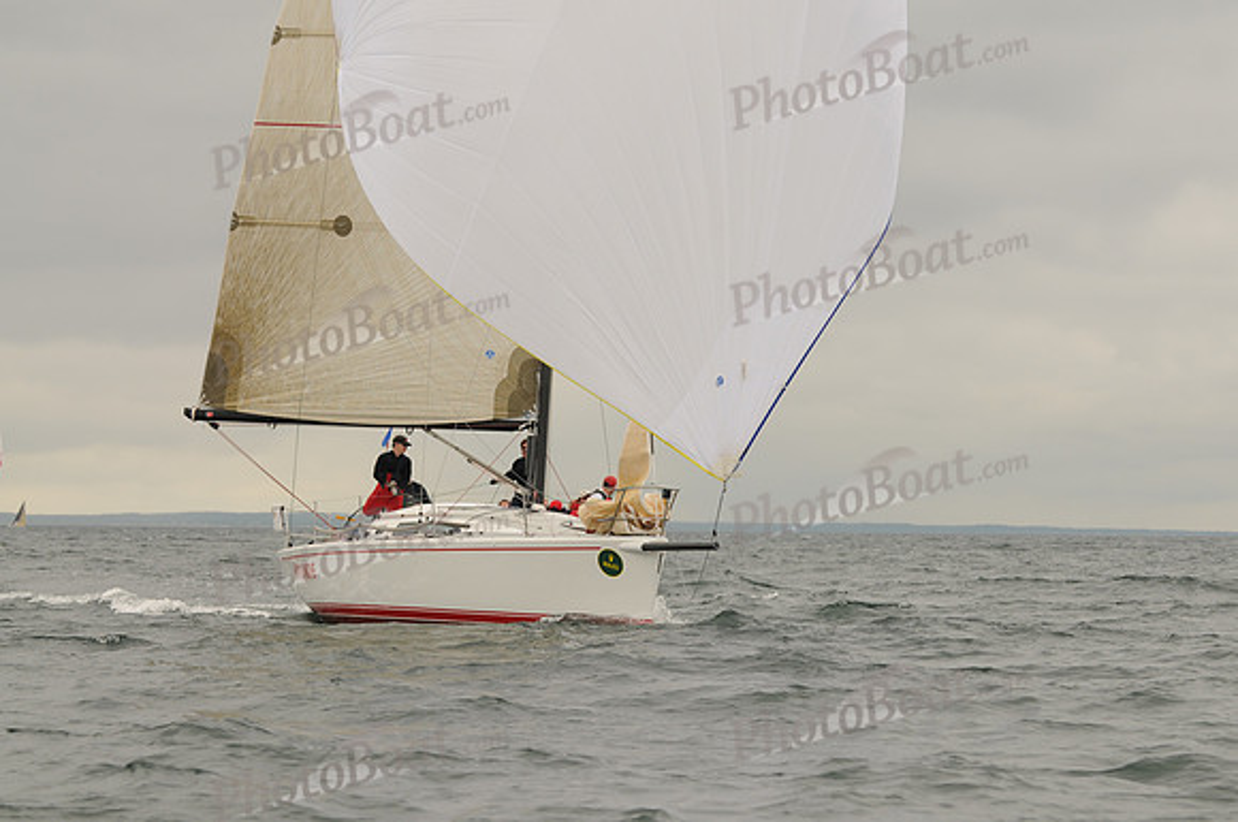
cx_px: 619
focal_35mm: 142
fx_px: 4894
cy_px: 411
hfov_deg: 14.4
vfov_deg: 9.6
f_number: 4.5
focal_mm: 95
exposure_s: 1/640
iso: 200
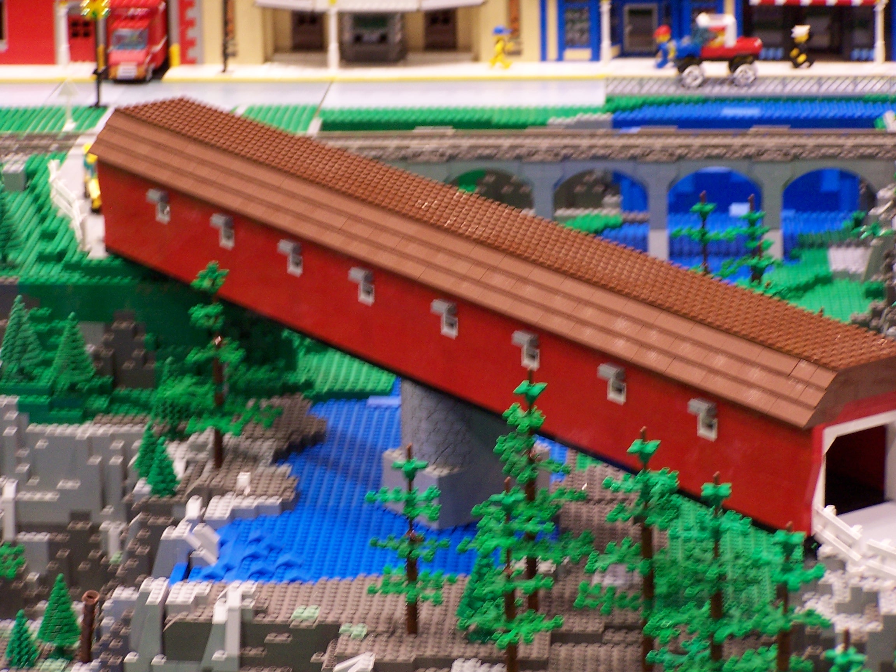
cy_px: 336
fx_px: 3598
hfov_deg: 14.2
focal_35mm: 139
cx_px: 448
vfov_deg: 10.7
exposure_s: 1/15
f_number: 3.2
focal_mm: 23.1
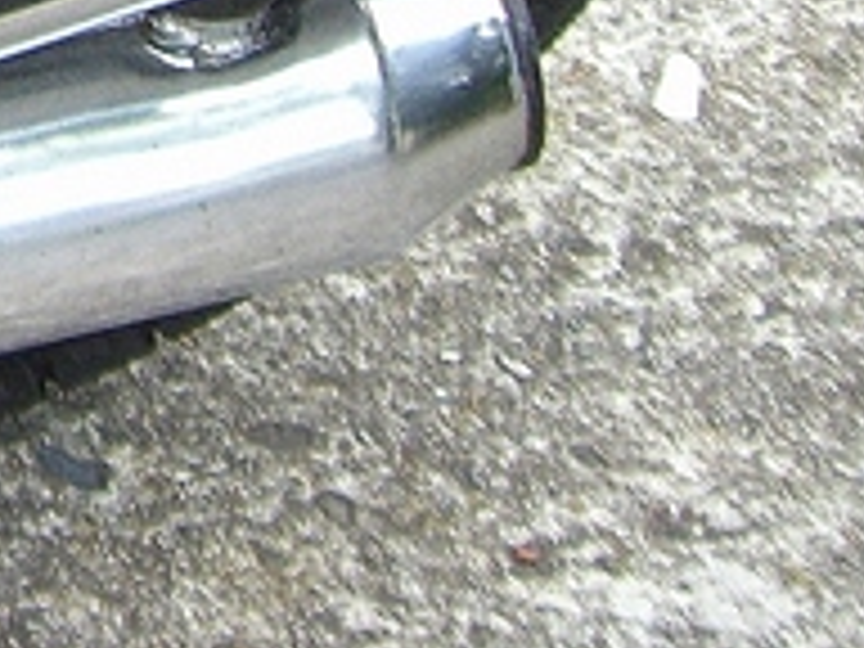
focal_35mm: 158
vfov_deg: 8.8
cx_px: -477
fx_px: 3944
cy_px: -675
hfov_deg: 11.9
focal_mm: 6.2
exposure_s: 1/200
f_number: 2.7
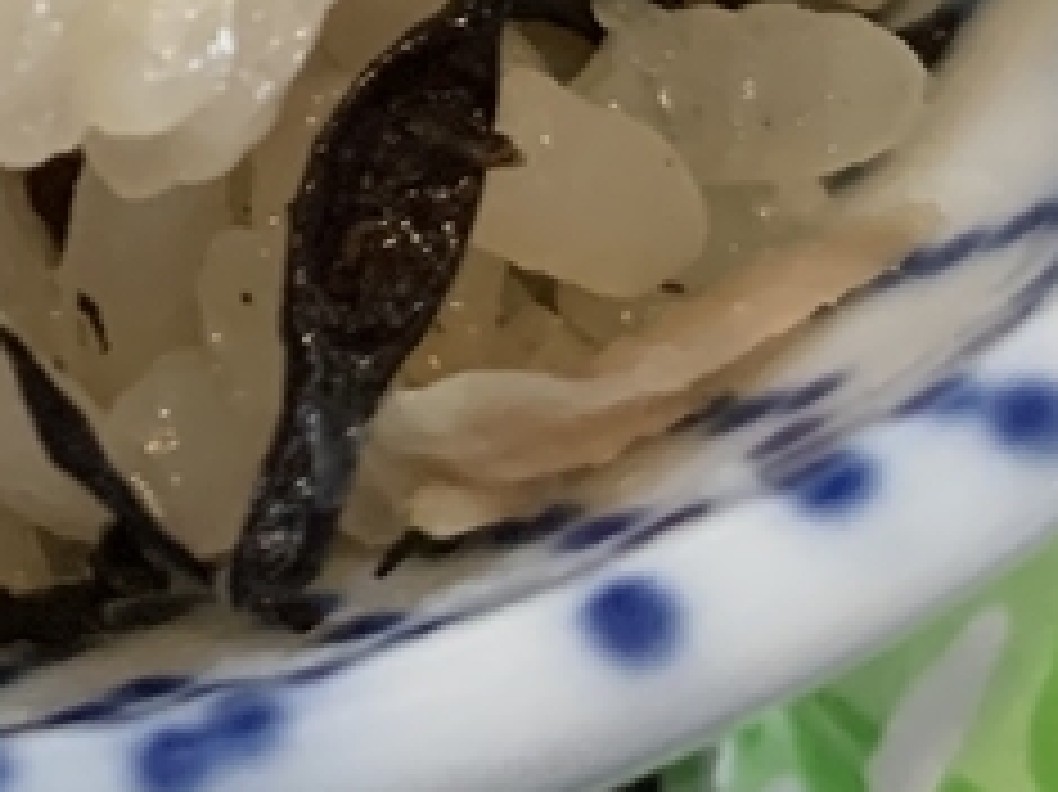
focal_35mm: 133
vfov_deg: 10.0
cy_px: -1012
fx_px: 4063
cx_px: -581
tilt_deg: -52.0
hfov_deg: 13.8
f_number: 1.8
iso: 250
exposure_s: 1/60
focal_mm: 4.25
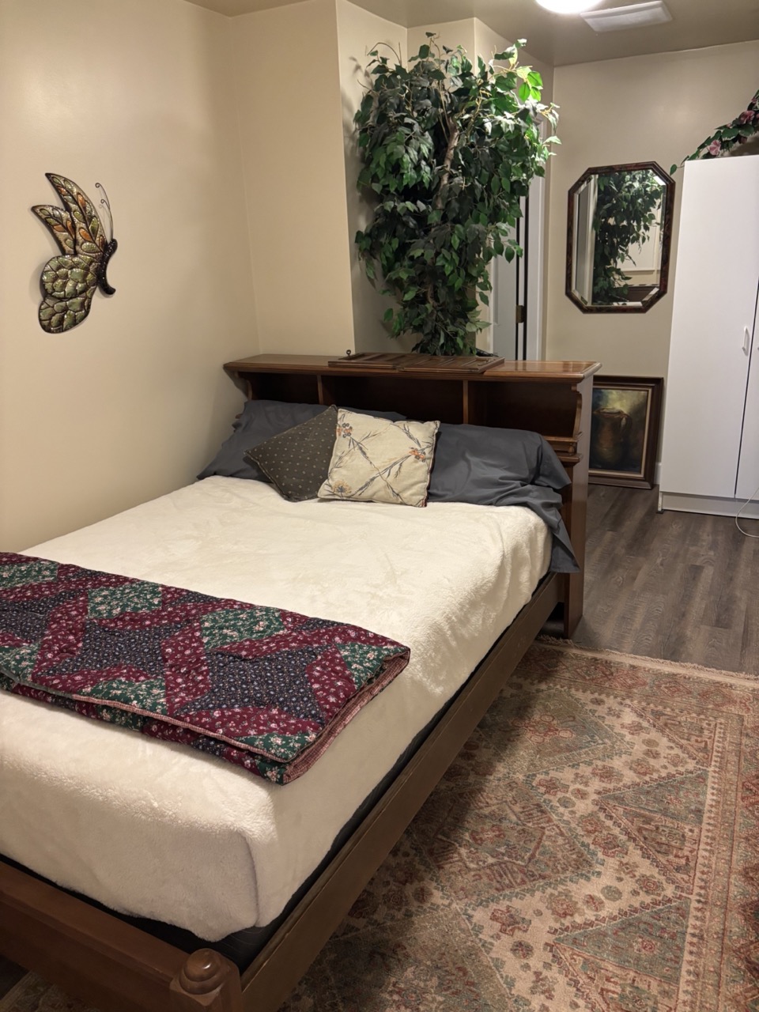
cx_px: 380
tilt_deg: -19.2
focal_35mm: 26
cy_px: 506
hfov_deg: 53.1
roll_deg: +1.0
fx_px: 760
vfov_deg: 67.3
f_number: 1.6
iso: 400
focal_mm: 5.96
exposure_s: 1/40
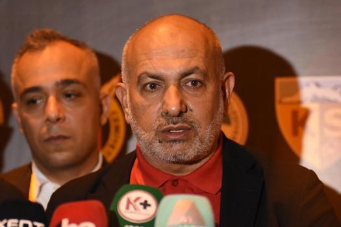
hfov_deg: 11.4
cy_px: 114
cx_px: 170
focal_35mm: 180
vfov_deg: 7.6
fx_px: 1705
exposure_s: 1/100
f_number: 2.8
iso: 4000
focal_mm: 120
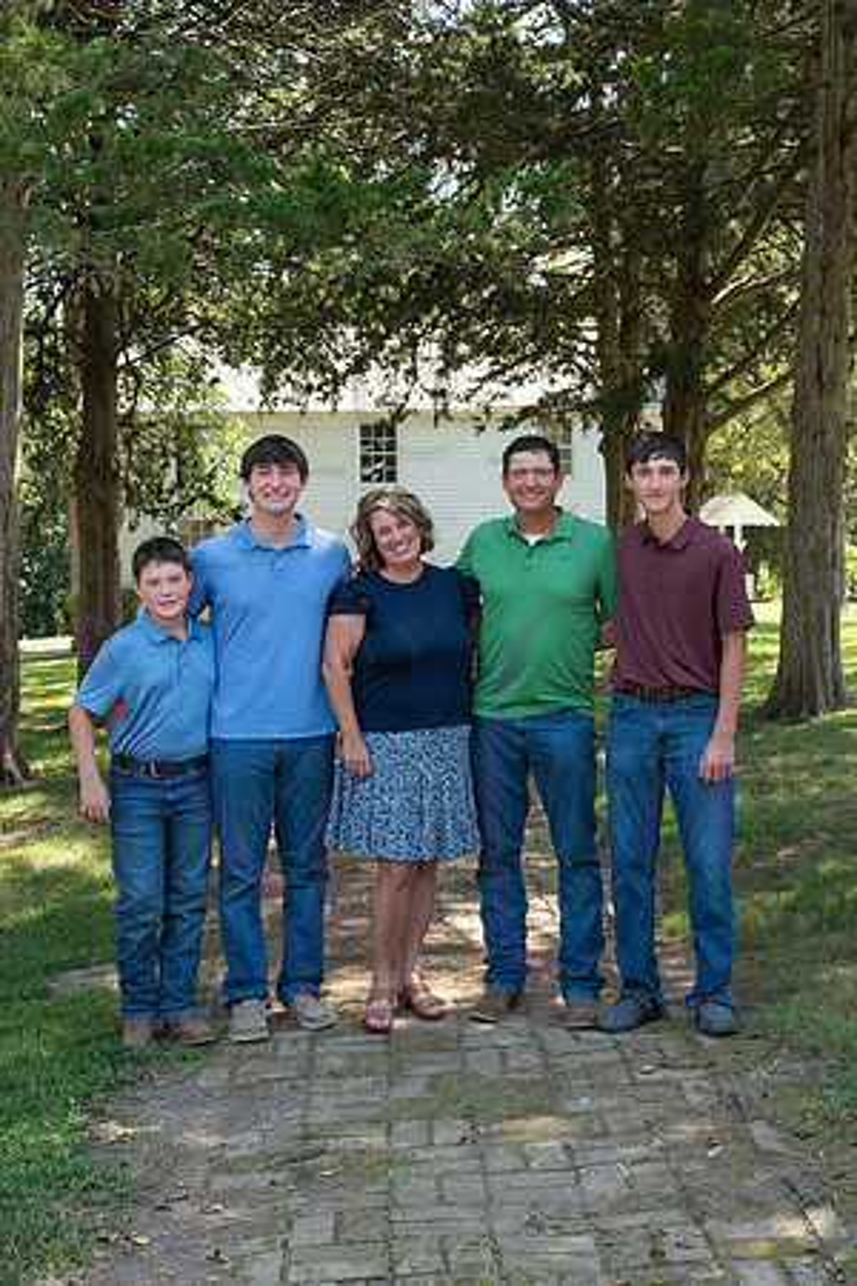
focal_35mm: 46
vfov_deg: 42.7
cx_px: 428
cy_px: 643
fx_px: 1642
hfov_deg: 29.2
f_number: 8
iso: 800
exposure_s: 1/200
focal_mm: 46
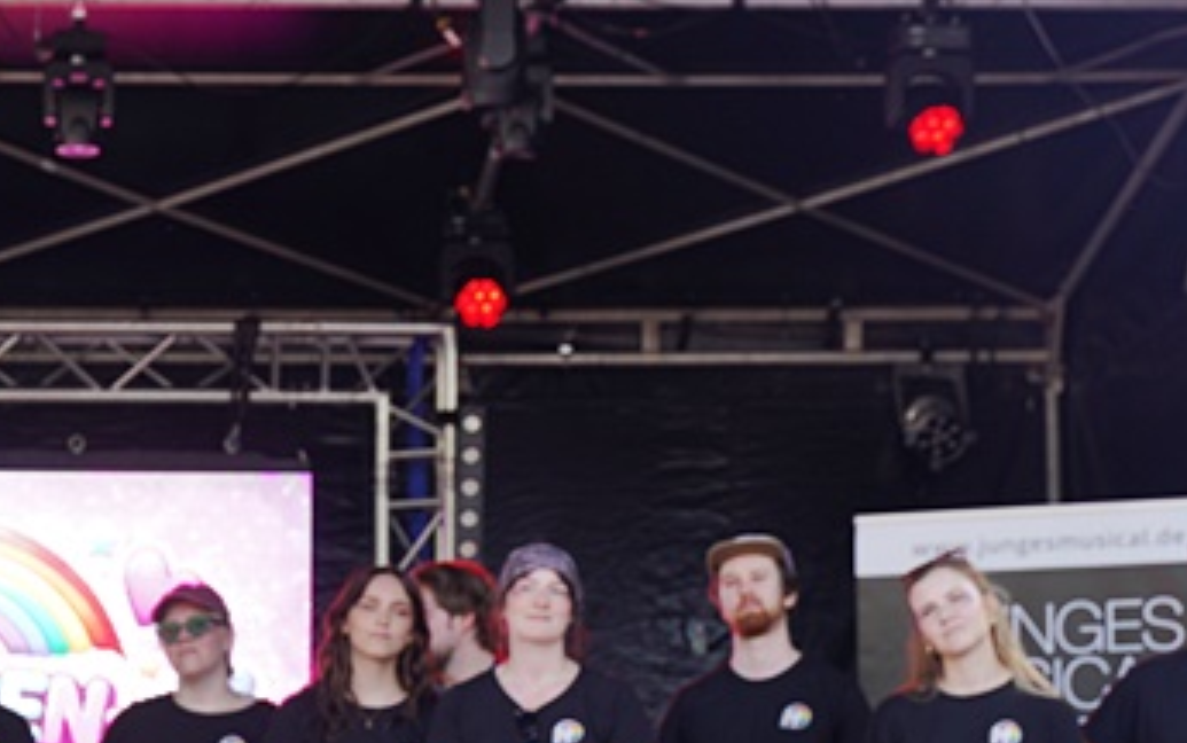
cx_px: -103
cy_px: 834
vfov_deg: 10.0
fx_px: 4208
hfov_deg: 15.6
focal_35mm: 130
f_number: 4.5
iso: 100
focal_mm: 43
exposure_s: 1/80
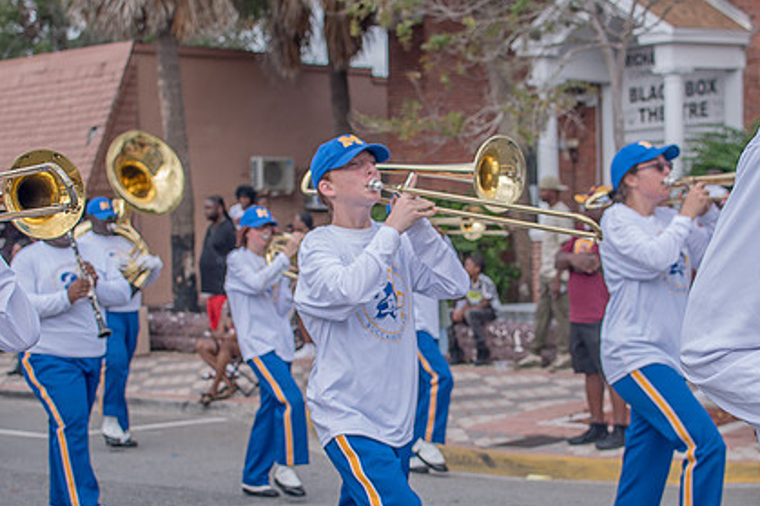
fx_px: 1519
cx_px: 394
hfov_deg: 28.1
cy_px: 315
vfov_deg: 18.9
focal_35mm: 72
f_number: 4
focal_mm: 35
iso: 100
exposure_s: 1/500
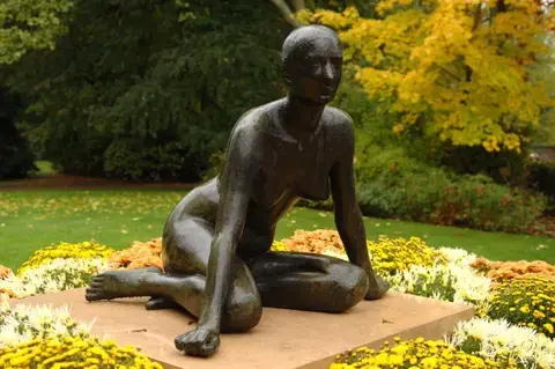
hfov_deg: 38.9
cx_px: 278
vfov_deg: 26.4
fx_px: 785
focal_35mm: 51
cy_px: 184
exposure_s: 1/100
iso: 250
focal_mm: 34
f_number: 3.5
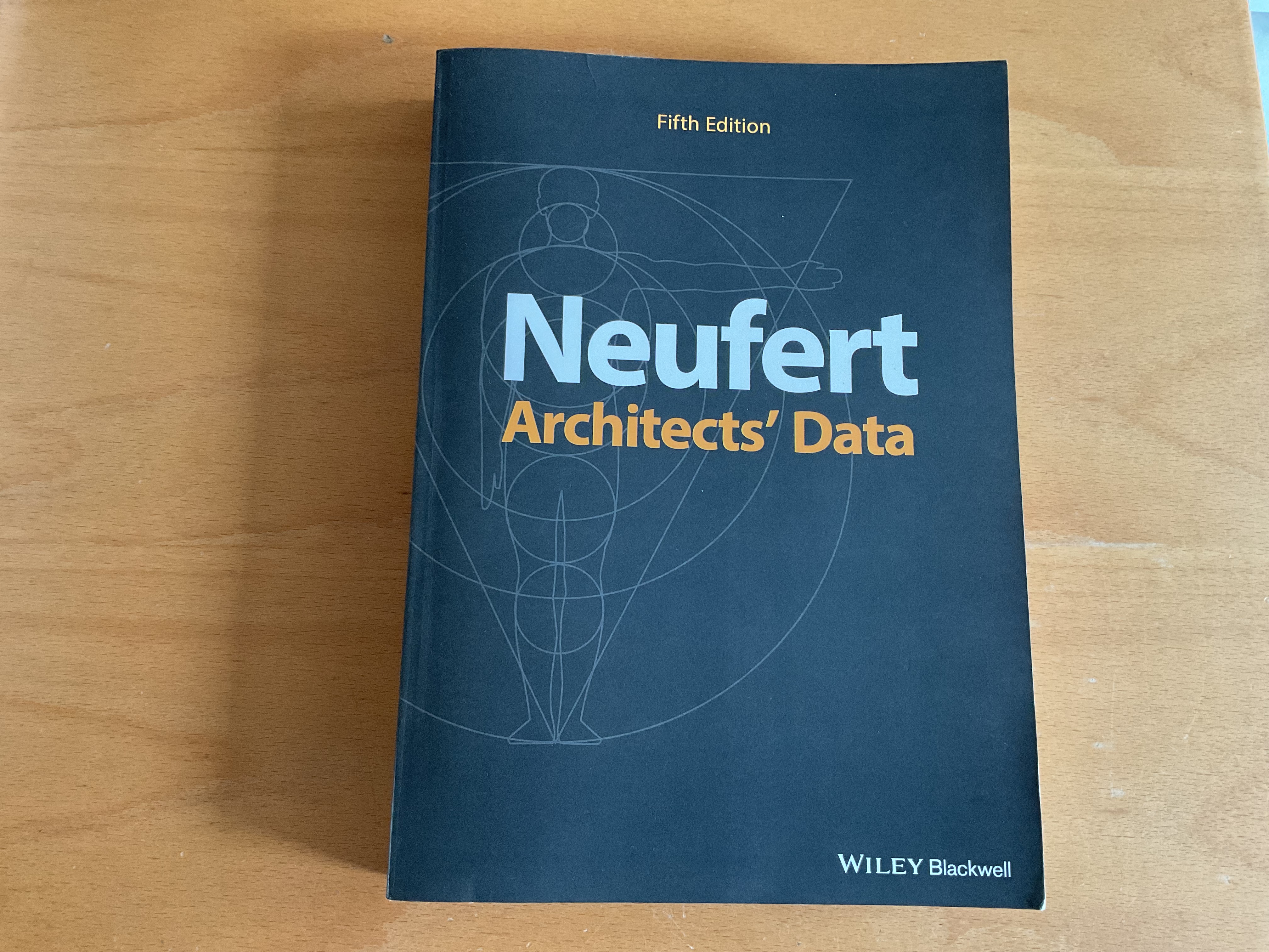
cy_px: 476
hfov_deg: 61.7
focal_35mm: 29
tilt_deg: -79.3
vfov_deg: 48.2
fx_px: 1063
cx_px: 634
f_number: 1.8
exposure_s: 1/60
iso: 160
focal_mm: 3
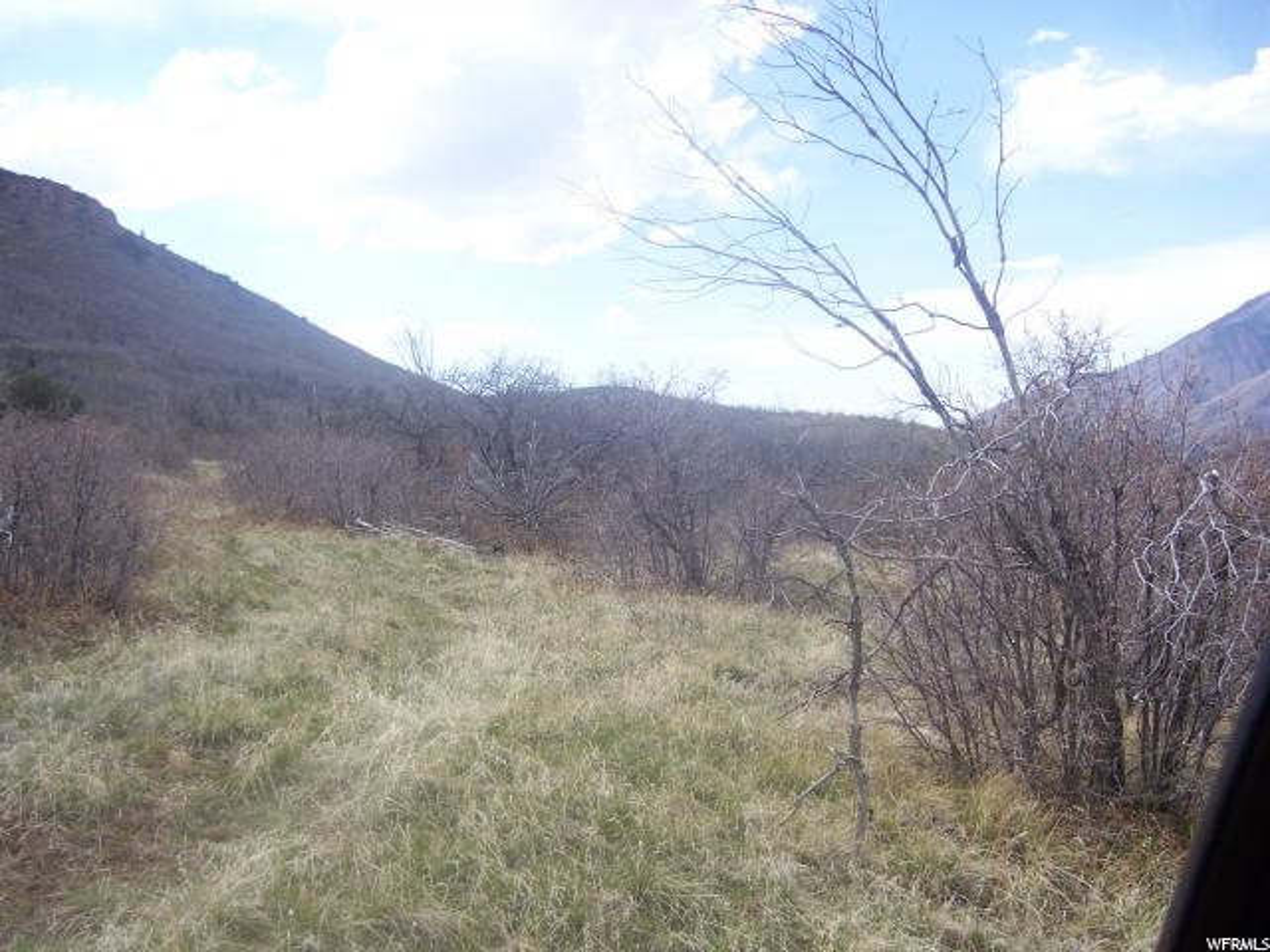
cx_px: 635
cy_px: 476
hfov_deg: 51.4
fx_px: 1321
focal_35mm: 36
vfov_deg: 39.7
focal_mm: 6.2
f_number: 2.8
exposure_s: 1/640
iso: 80
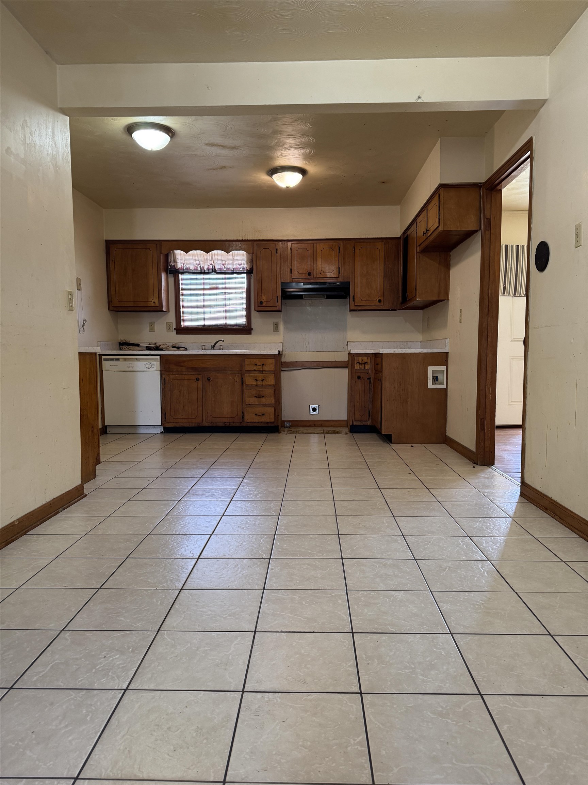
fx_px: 544
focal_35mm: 24
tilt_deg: -4.7
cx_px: 294
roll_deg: +1.6
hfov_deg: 56.8
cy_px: 392
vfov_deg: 71.6
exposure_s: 1/60
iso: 250
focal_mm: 6.76
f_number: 1.78
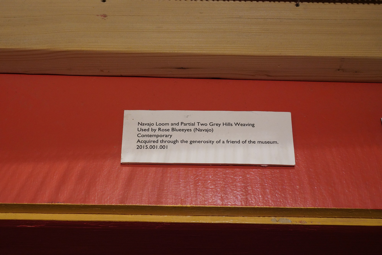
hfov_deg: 36.9
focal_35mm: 54
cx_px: 191
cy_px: 128
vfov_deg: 25.1
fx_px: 573
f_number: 9
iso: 6400
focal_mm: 54
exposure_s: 1/100
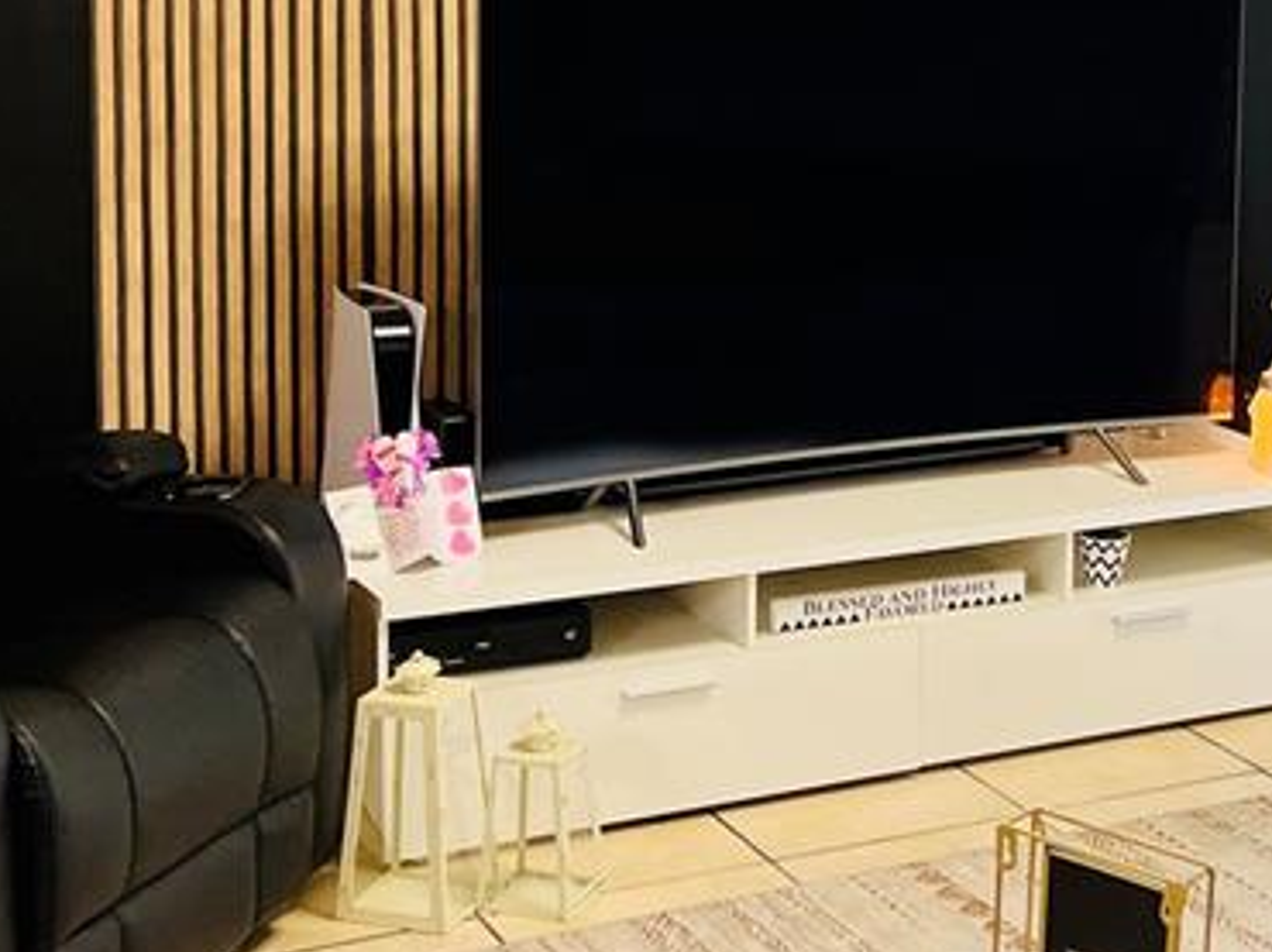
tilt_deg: -7.4
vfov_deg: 20.1
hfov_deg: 26.7
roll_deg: -0.8
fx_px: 2644
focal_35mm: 72
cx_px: 973
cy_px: 148
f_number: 1.5
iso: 160
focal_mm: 5.7
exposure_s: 1/60
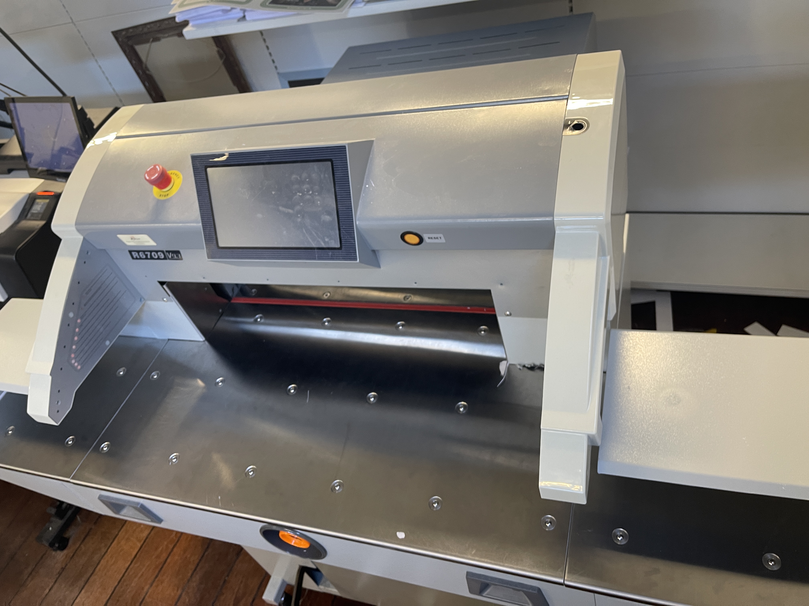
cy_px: 303
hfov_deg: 67.3
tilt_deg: -41.6
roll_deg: +20.8
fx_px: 608
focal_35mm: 26
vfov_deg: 53.1
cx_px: 404
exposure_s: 1/50
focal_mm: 5.1
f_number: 1.6
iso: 160
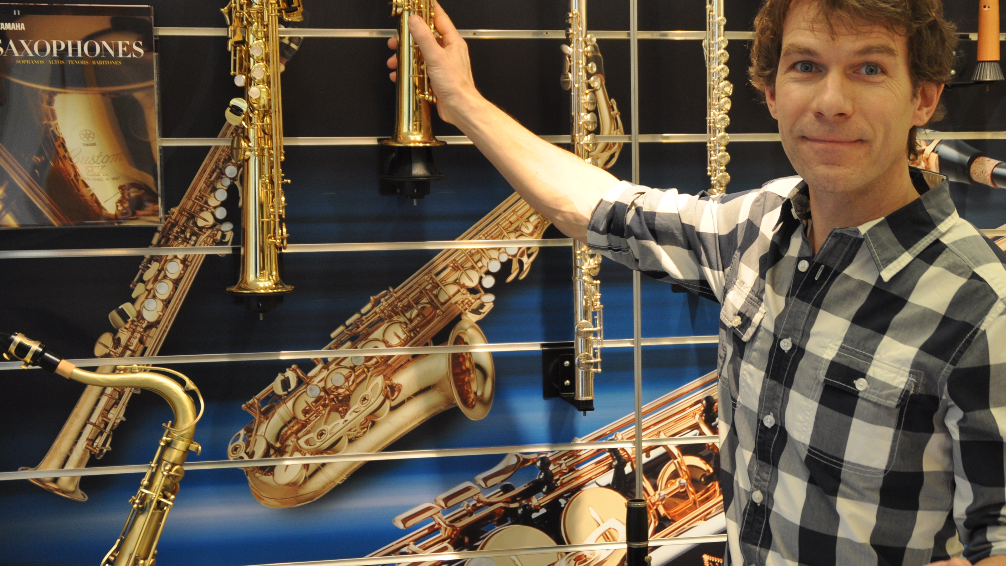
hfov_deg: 31.3
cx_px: 628
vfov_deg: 18.0
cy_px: 271
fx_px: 1787
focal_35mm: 67
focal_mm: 32
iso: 500
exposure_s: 1/60
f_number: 4.2
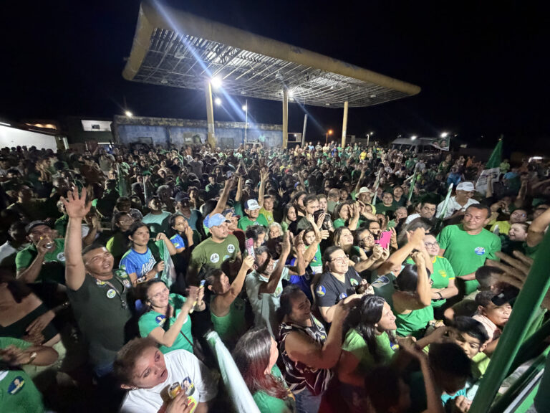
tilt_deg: -19.0
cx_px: 275
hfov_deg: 102.1
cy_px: 206
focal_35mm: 14
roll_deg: -0.2
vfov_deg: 85.7
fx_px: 222
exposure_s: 1/60
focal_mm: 2.22
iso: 1250
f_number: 2.2
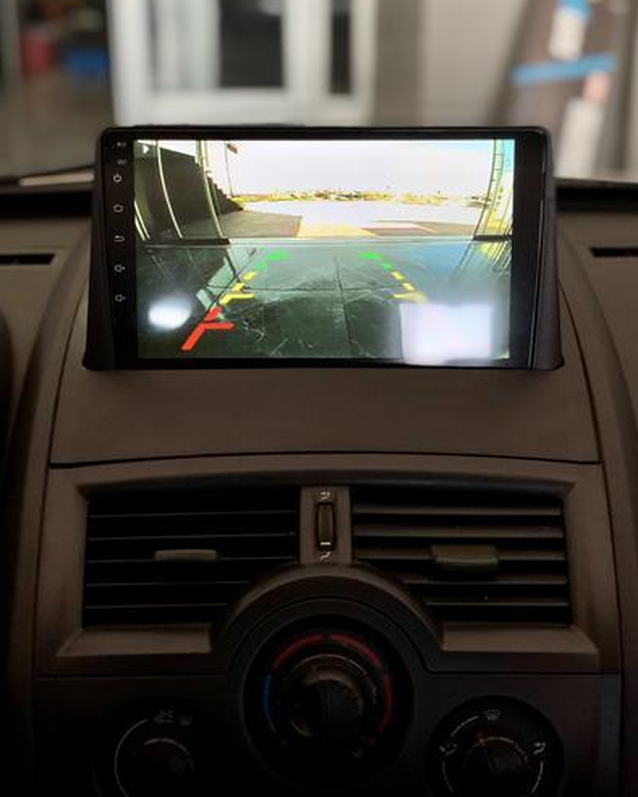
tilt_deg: -21.4
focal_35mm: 55
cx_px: 319
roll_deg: +0.0
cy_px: 412
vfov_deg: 34.1
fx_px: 1297
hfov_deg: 27.6
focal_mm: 6
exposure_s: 1/60
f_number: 2.4
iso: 32
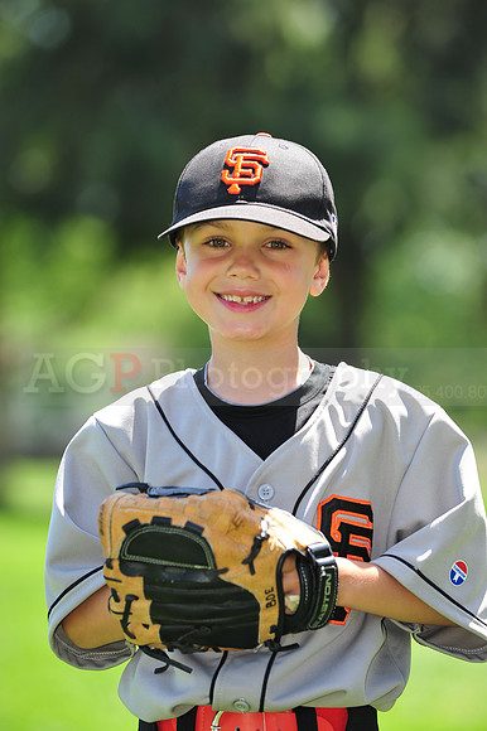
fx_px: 4063
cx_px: 244
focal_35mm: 200
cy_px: 366
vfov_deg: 10.3
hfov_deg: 6.9
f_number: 5
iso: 200
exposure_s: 1/400
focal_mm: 200
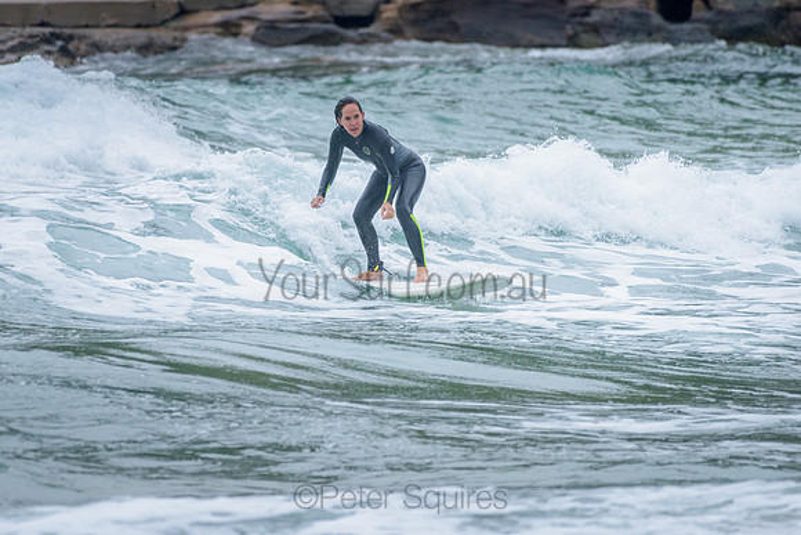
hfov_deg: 3.4
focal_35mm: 613
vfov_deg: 2.2
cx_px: 310
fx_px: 13647
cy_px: 225
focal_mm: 500
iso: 1400
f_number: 5.6
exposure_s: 1/2000
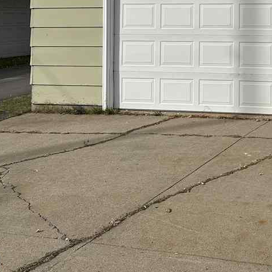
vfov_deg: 28.2
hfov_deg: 27.9
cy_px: 1
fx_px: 507
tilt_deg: +2.0
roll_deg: +0.7
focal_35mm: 57
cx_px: 286
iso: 80
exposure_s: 1/13699
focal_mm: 6.86
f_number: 1.78
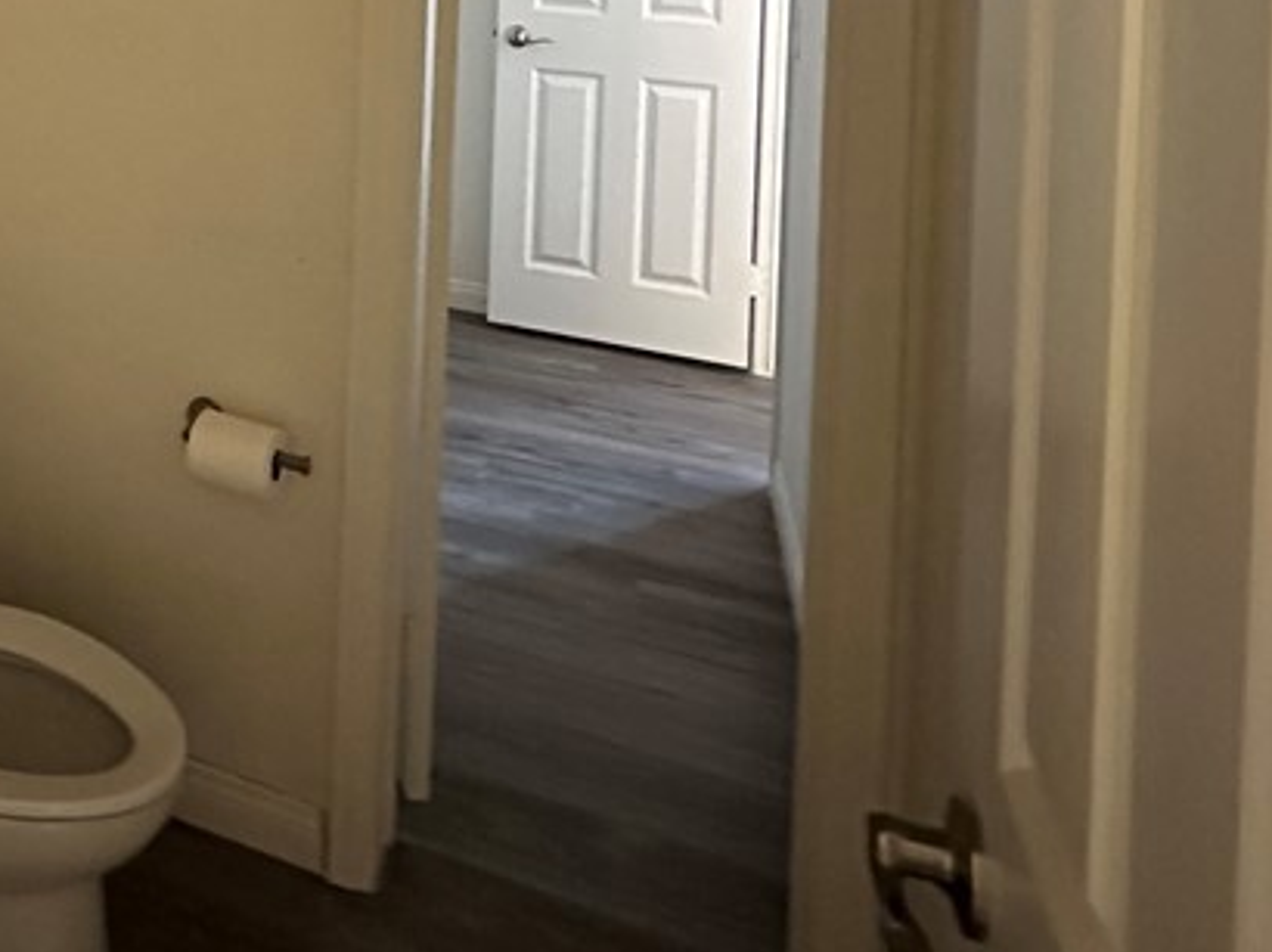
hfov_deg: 45.0
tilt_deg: -0.1
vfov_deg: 34.2
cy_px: -140
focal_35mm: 35
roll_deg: -2.0
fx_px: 1285
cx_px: 16
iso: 1250
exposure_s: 1/47
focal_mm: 2.22
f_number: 2.2
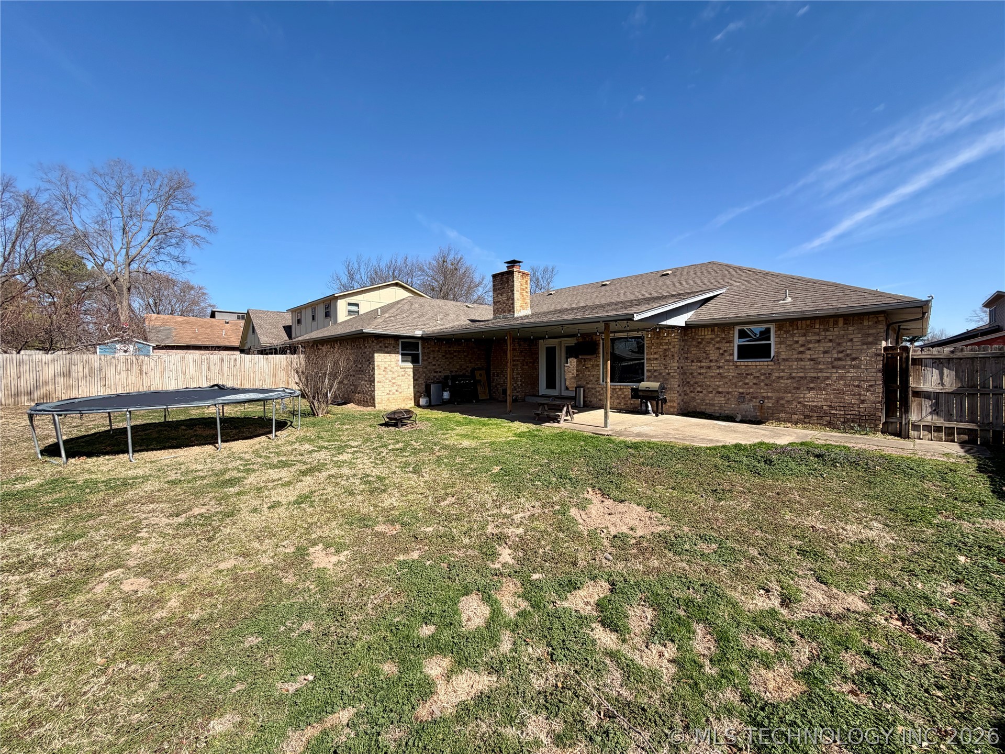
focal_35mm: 14
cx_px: 502
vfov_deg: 85.7
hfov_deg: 102.1
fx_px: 406
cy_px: 377
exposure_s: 1/770
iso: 25
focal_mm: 2.22
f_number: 2.2
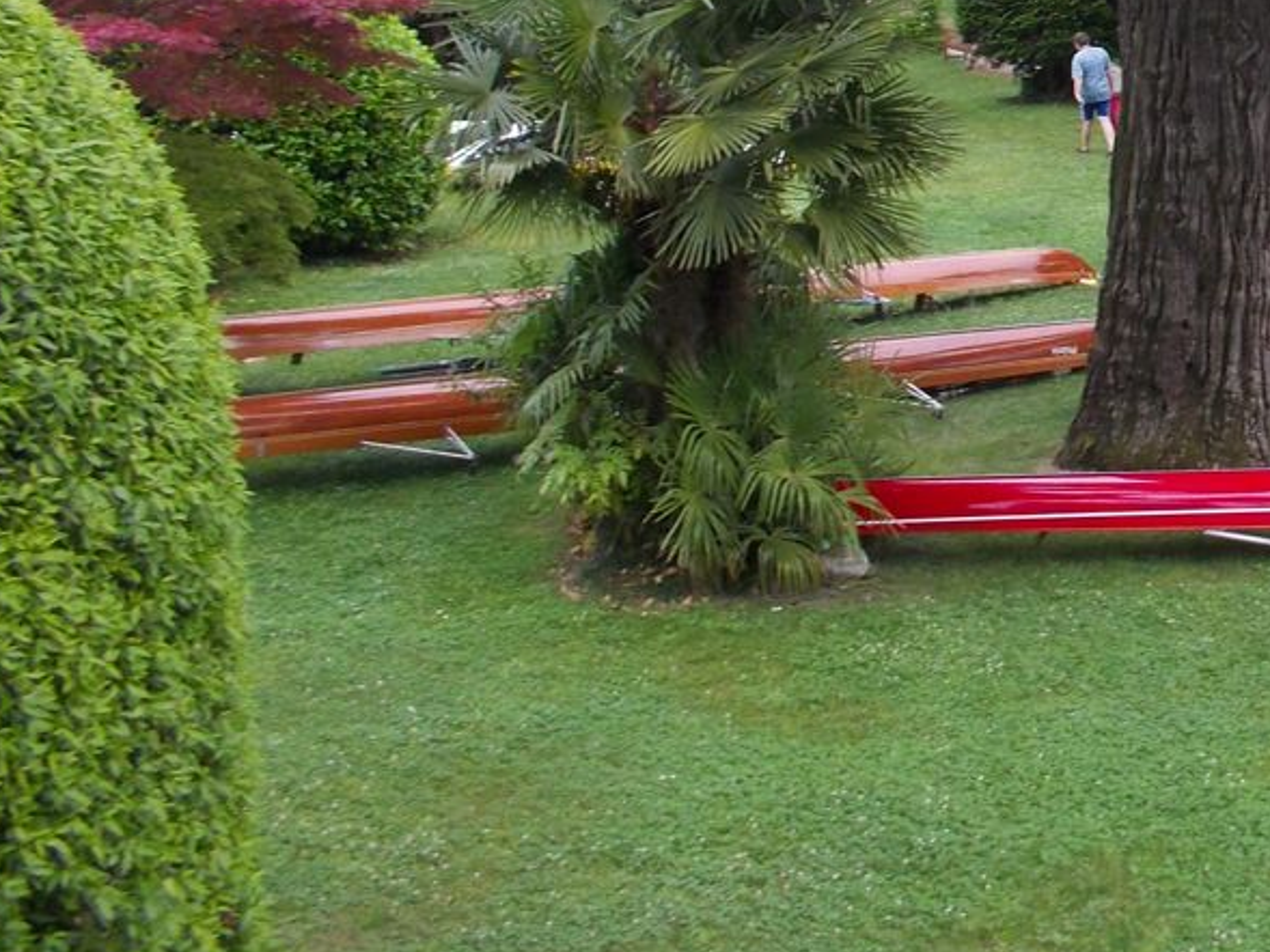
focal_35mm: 63
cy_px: 9
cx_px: 1348
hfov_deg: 28.3
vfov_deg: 22.4
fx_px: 2312
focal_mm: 4.1
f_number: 3.3
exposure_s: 1/60
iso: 80
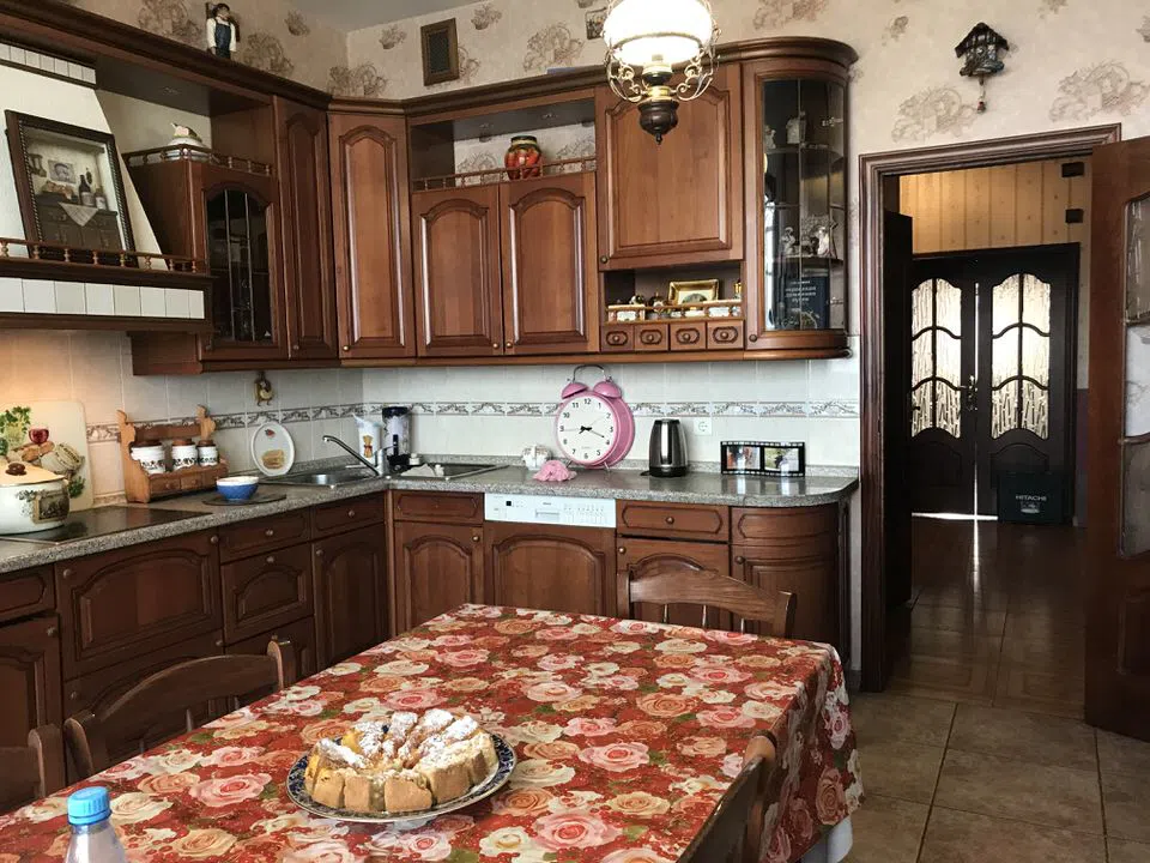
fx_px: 930
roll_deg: +1.3
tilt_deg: -4.0
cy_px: 432
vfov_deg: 49.7
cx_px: 575
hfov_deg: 63.4
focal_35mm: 28
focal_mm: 3.99
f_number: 1.8
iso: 50
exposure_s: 1/17
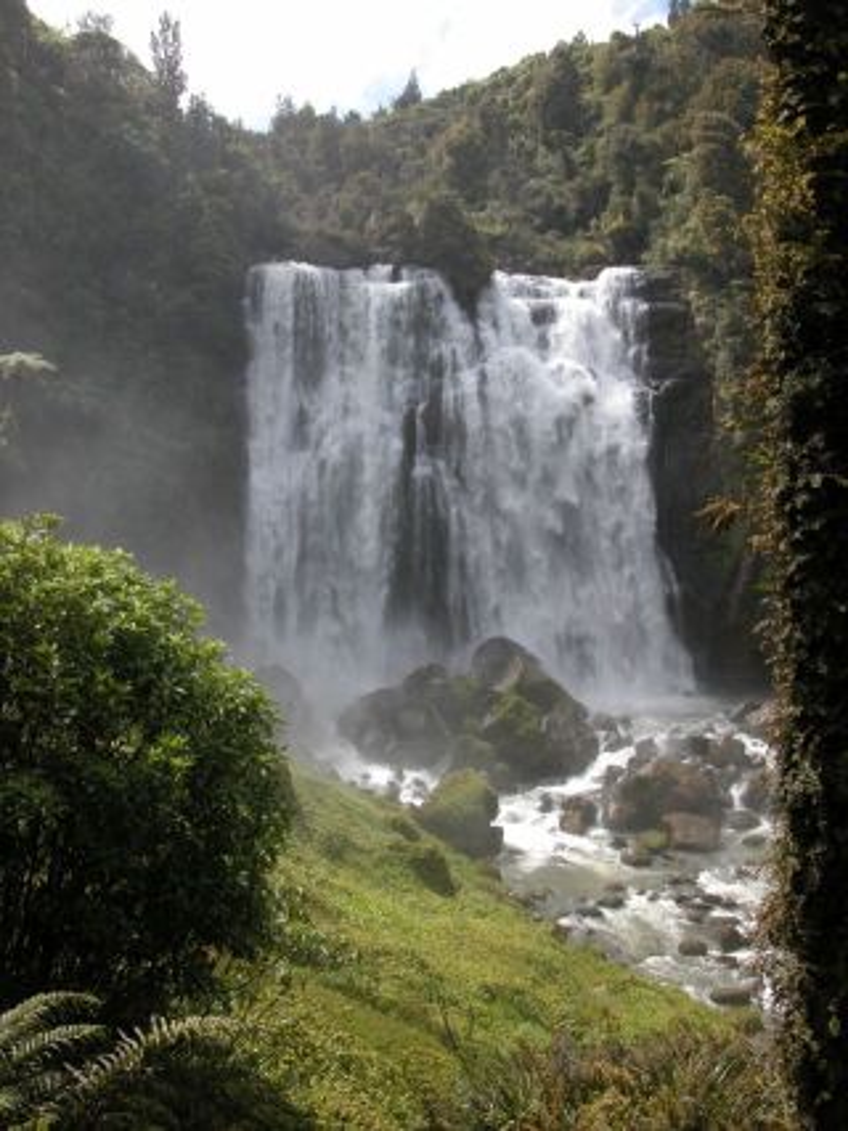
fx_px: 1144
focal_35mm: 35
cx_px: 424
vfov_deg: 52.6
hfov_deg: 40.7
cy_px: 566
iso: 100
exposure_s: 1/266
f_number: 5.6
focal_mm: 8.9
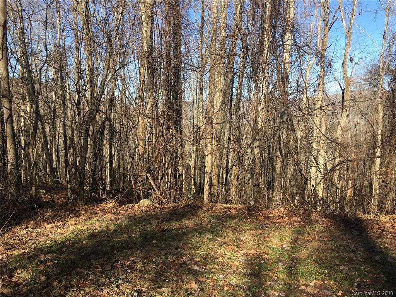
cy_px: 148
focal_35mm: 29
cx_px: 198
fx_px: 332
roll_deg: -0.2
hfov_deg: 61.7
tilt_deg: -4.4
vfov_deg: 48.2
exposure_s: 1/516
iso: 25
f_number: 2.2
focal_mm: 4.15
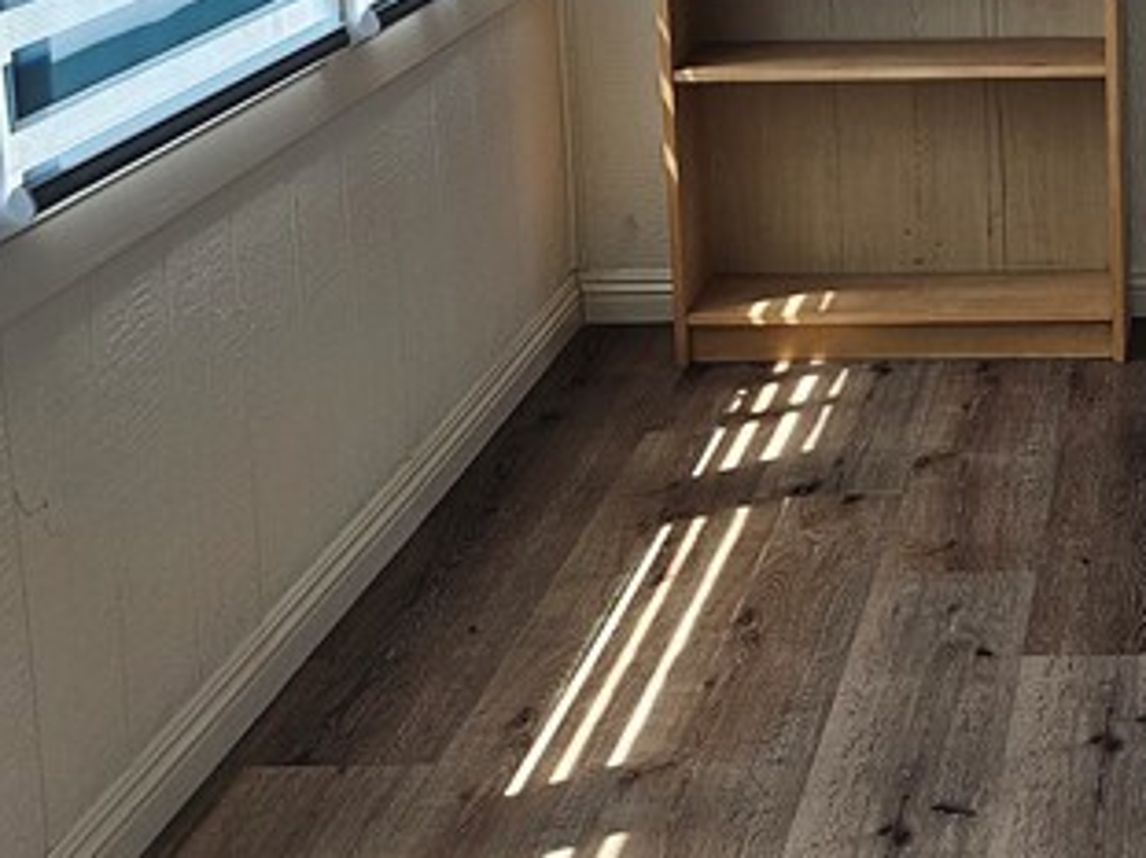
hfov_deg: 23.8
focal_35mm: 79
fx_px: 2614
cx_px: 1105
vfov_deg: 18.2
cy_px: 7
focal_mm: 5
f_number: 1.8
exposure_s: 1/151
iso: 50
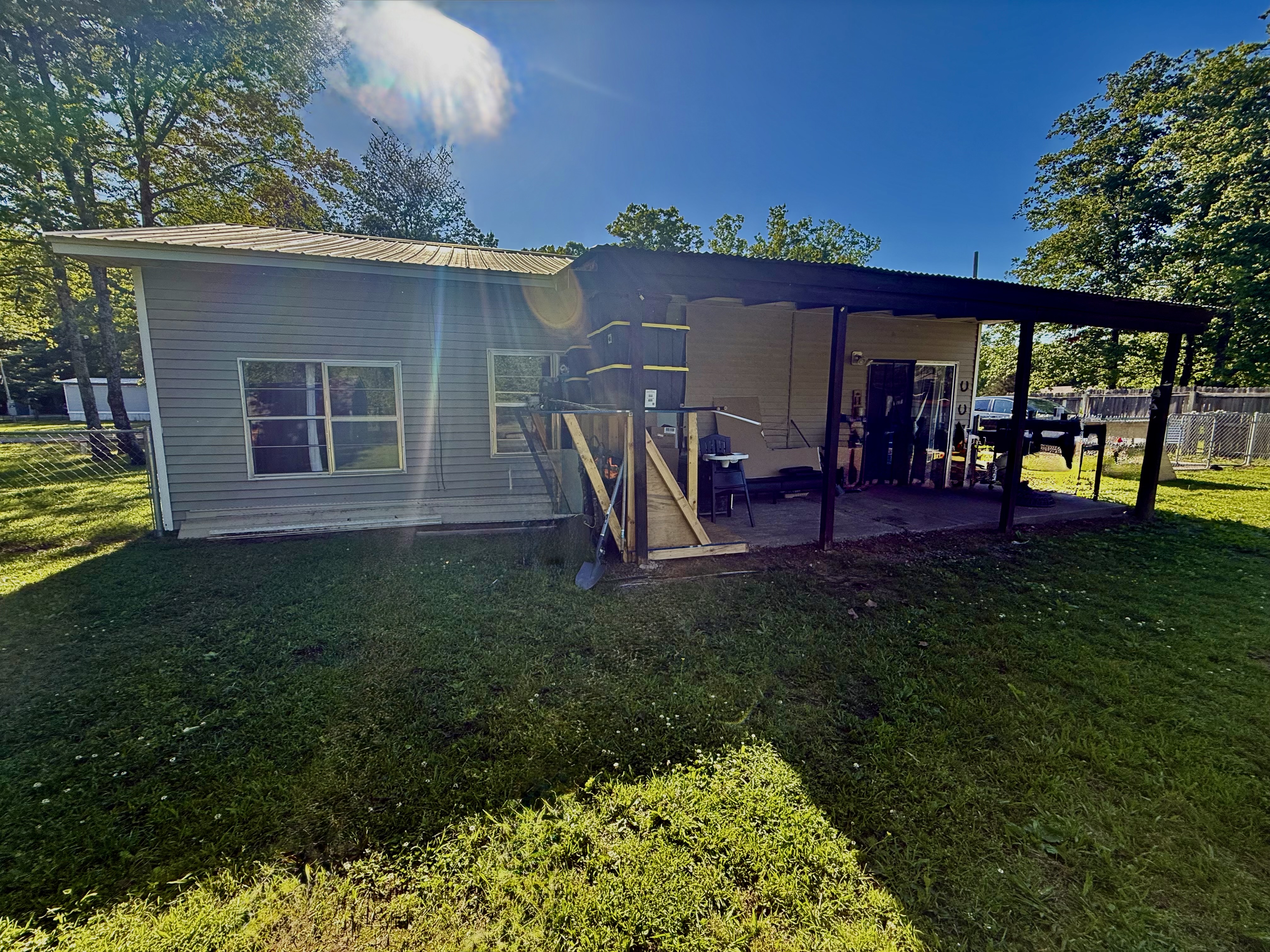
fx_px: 514
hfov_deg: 102.1
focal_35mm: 14
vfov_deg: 85.7
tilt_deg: -7.4
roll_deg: +0.0
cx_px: 635
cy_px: 476
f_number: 2.2
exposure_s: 1/554
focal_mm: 2.22
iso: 64
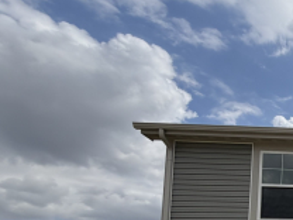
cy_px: 274
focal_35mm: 45
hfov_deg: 27.1
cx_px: 454
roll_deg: +2.2
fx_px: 381
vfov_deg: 27.7
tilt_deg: +5.3
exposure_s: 1/1572
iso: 20
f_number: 2.2
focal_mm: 2.22
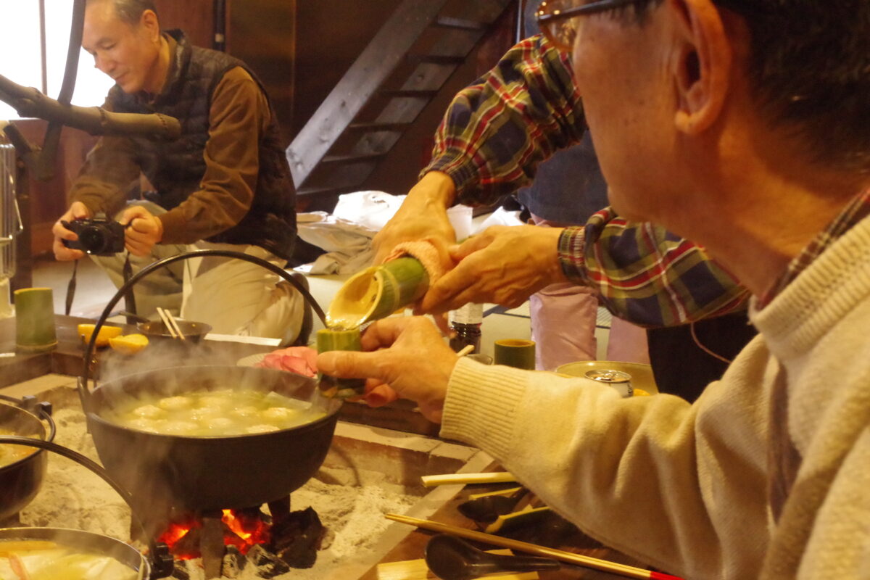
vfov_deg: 29.9
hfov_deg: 43.6
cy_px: 290
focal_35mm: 45
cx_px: 435
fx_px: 1087
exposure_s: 1/20
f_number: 9
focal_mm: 30
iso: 6400
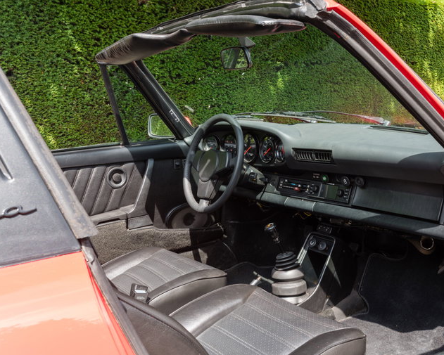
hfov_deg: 45.6
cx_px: 255
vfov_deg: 37.3
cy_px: 180
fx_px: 526
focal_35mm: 40
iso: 100
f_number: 14
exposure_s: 1/2.5
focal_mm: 35
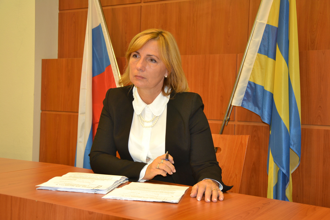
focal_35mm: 48
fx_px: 440
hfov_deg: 41.1
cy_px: 110
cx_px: 165
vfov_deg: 28.1
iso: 400
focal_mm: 32
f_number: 4.2
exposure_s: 1/20
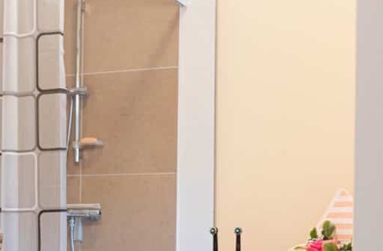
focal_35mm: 78
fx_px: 825
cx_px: 59
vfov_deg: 17.0
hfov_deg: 25.5
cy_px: 232
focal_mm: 38
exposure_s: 1/3
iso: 160
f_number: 7.1
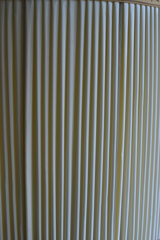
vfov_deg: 53.1
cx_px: 80
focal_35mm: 36
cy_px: 120
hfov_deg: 36.9
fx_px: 240
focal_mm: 24
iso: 1600
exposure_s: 1/100
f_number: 5
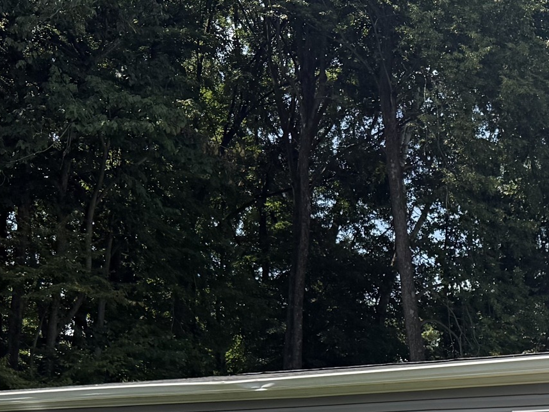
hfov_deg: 22.1
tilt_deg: -2.4
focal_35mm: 86
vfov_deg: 15.7
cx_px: 513
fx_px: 1364
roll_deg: -2.9
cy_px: 625
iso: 80
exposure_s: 1/2907
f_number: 1.78
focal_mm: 6.76
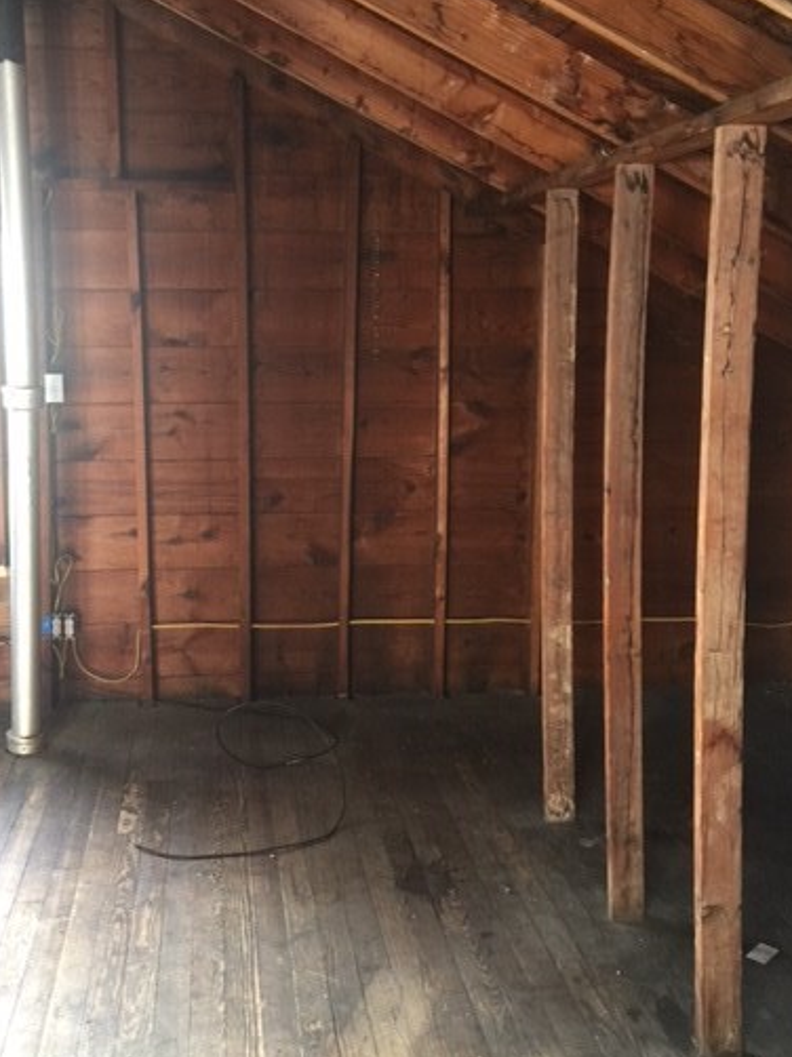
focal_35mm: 37
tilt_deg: -5.2
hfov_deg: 38.5
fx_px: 1130
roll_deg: +0.0
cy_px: 463
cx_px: 329
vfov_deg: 50.0
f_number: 2.2
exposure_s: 1/15
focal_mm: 4.15
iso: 50
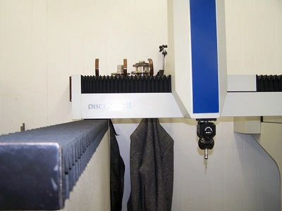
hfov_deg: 49.0
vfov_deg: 37.7
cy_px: 106
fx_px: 310
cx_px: 141
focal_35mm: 38
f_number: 2.8
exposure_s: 1/60
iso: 140
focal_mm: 6.3
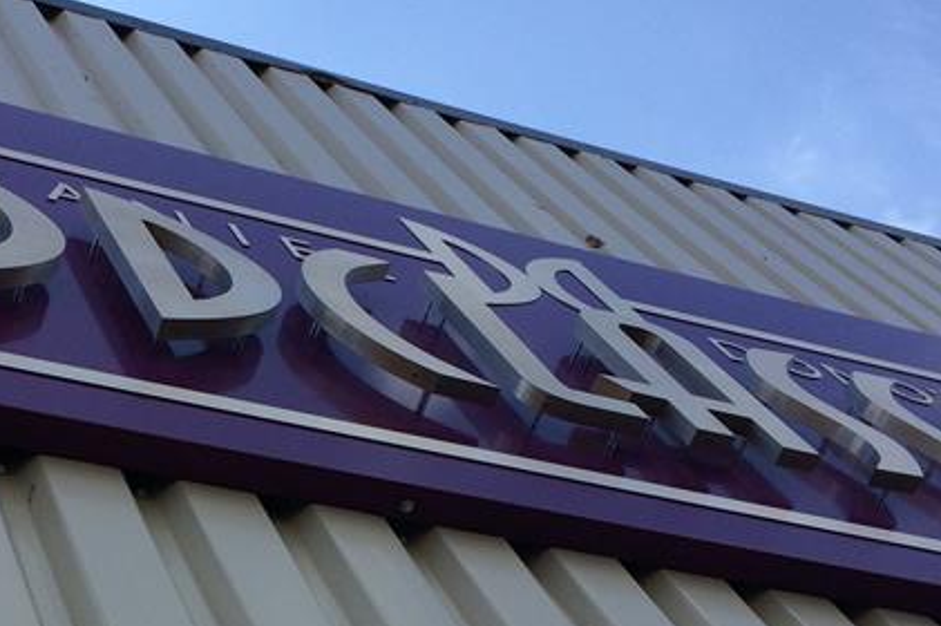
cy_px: 673
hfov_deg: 27.3
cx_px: 221
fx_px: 1907
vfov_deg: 18.0
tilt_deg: +53.3
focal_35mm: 73
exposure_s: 1/1520
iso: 32
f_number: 2.2
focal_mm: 4.15
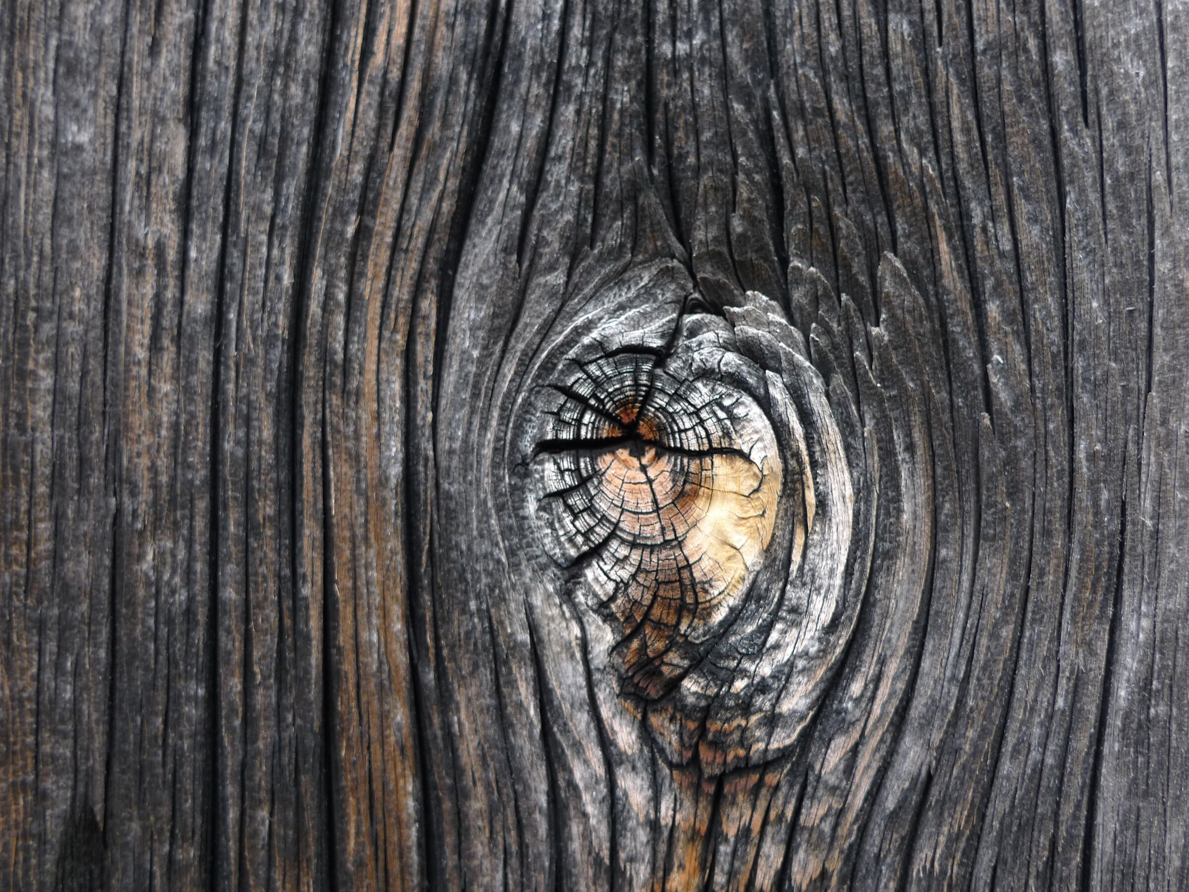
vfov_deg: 44.2
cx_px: 594
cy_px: 446
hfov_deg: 56.8
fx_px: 1099
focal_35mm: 32
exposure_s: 1/160
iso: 80
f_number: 2.8
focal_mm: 6.8
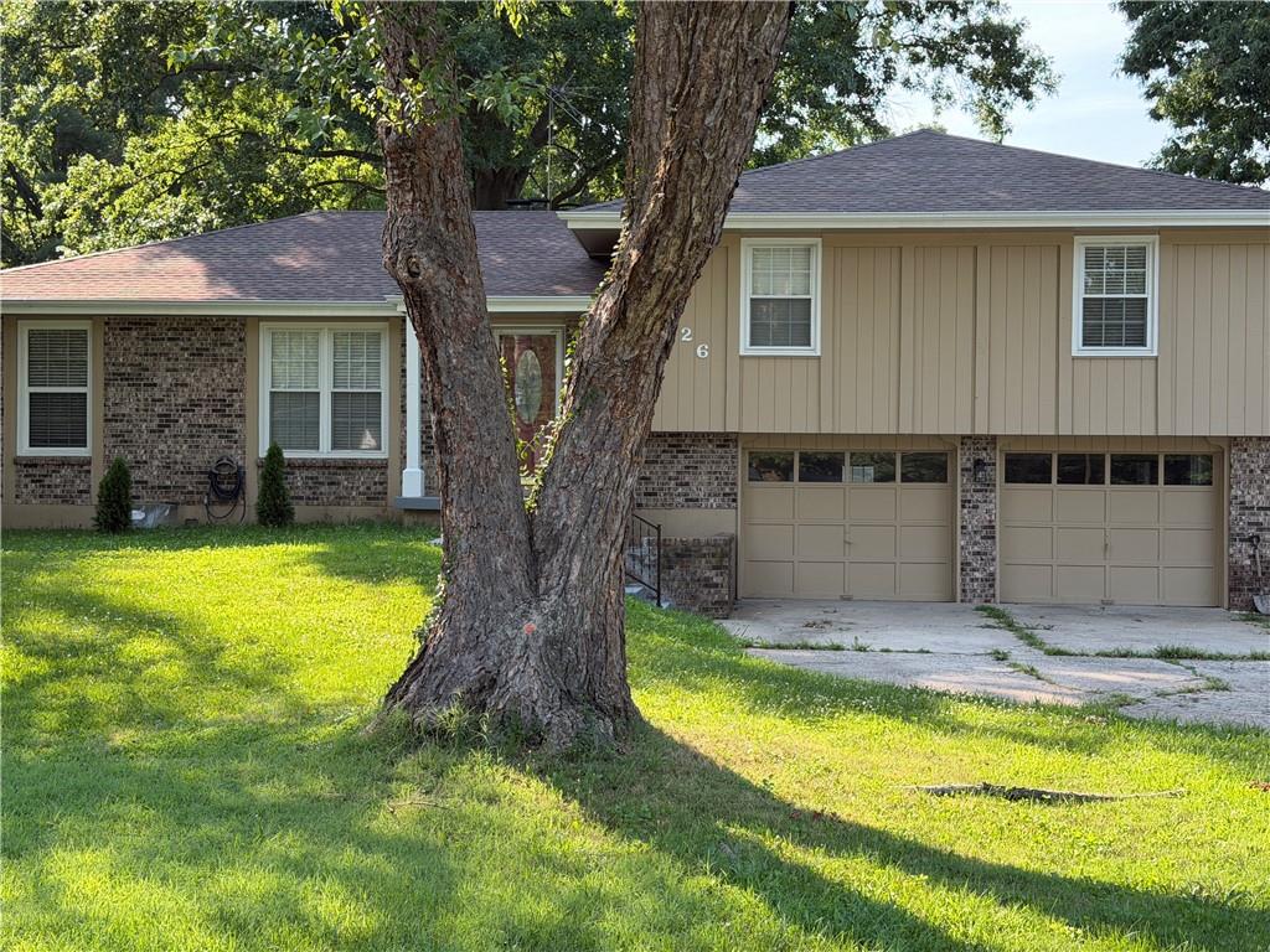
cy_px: 476
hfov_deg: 39.7
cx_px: 635
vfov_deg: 30.3
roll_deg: +0.5
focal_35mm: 48
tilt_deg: -0.1
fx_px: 1761
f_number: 1.78
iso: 100
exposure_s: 1/778
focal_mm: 6.76
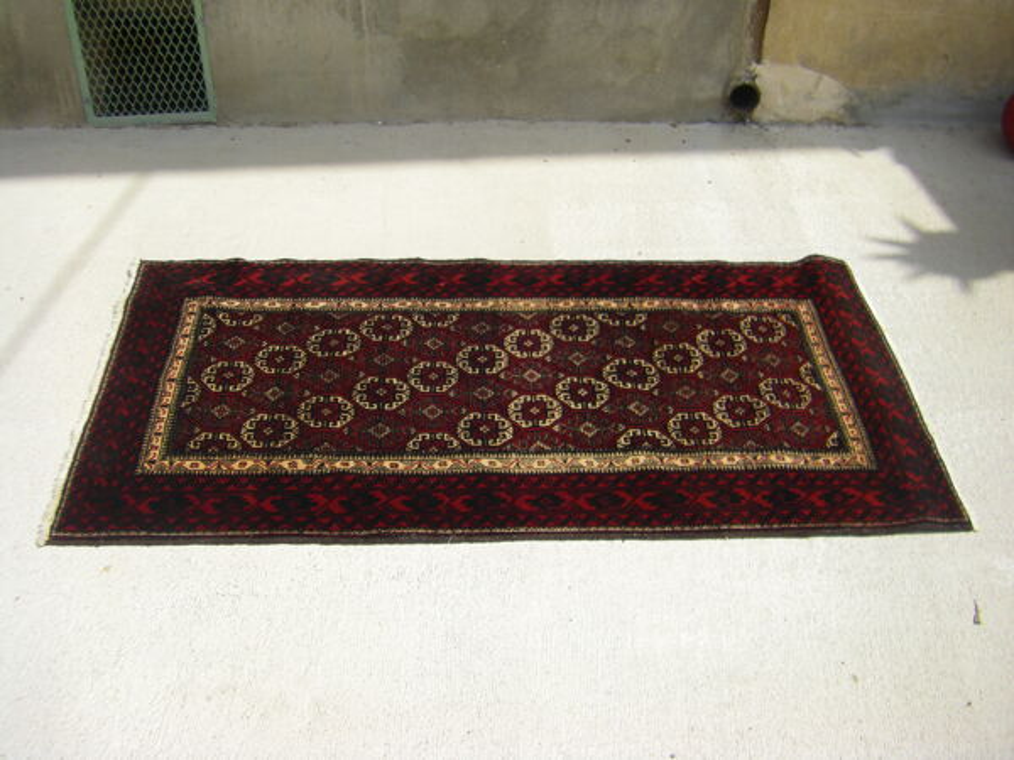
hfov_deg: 49.0
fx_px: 1113
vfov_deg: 37.7
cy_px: 380
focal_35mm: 38
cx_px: 507
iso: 64
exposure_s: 1/200
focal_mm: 6.3
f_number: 7
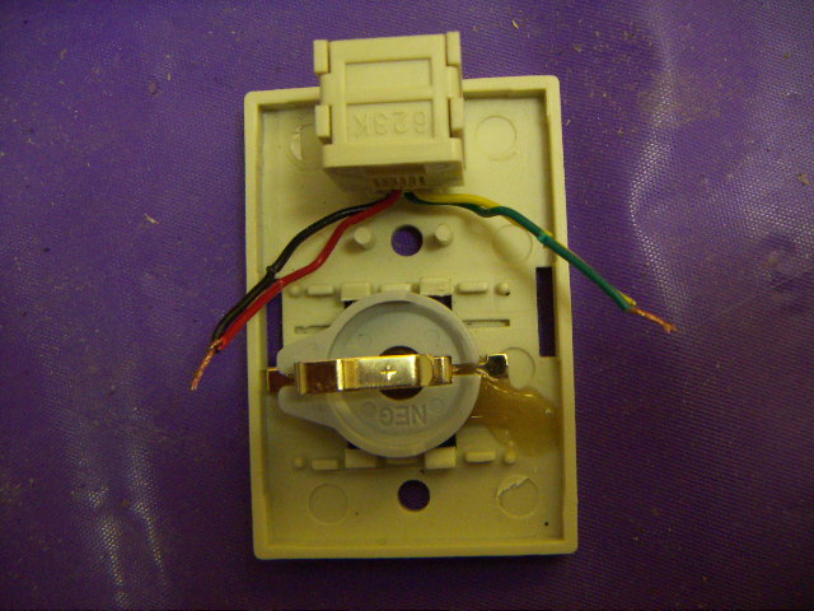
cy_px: 306
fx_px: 847
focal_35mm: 36
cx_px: 407
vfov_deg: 39.7
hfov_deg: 51.4
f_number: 2.8
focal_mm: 4.7
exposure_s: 1/50
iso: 200
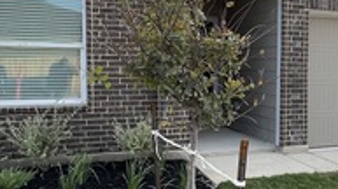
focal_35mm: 47
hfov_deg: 41.3
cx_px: 285
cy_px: 93
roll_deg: -0.8
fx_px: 421
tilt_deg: -3.6
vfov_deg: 25.3
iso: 32
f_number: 1.8
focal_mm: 1.57
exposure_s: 1/555
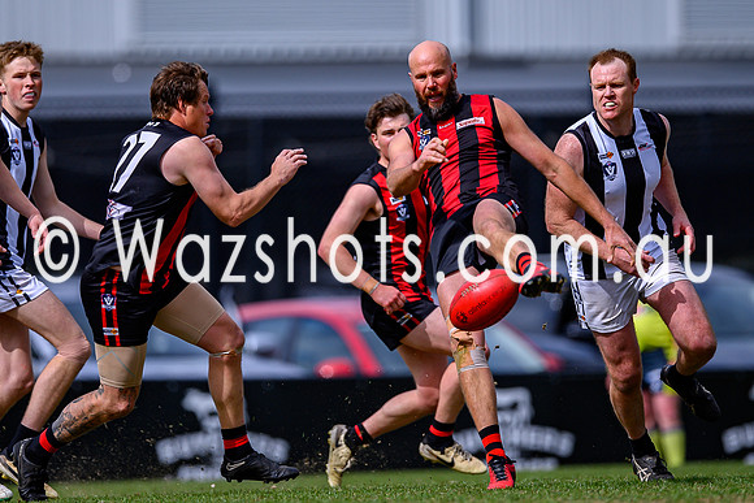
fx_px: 15703
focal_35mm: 750
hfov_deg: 2.8
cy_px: 168
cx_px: 346
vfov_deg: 1.8
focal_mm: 500
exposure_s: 1/2500
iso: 220
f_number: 4
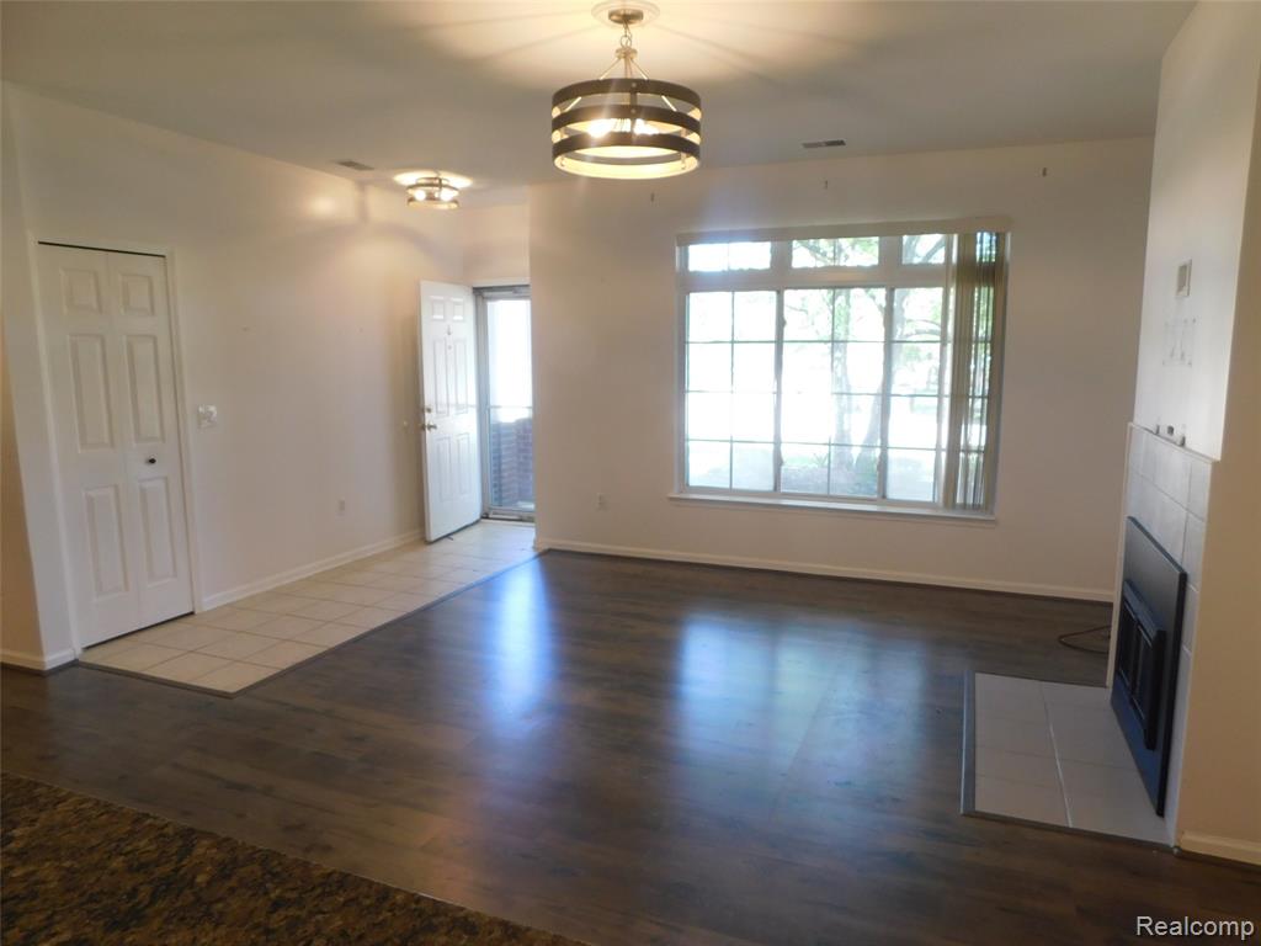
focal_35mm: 23
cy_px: 473
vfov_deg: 58.9
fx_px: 838
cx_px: 630
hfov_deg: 73.9
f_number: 3
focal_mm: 4
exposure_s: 1/30
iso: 125
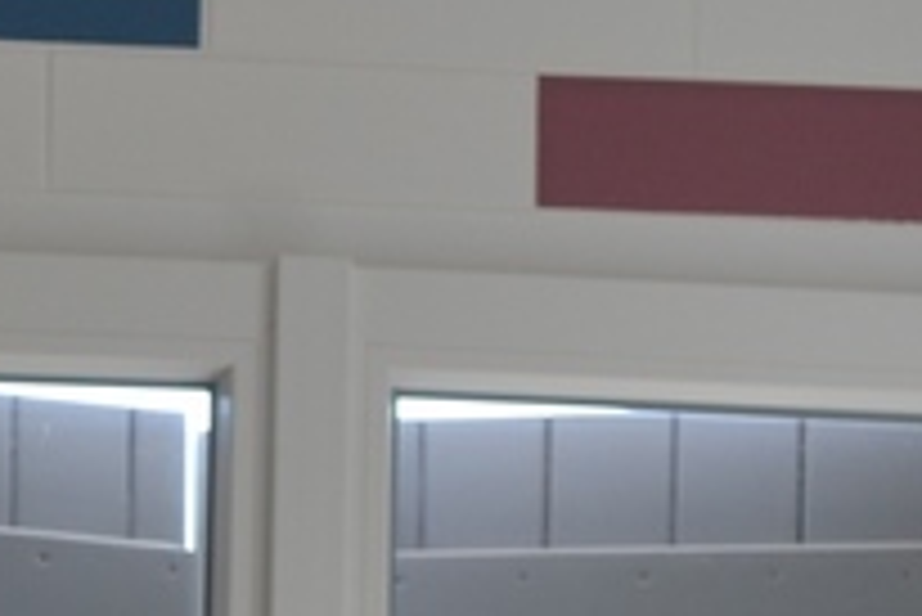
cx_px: -139
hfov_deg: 12.2
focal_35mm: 165
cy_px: 1450
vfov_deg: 7.8
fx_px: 4229
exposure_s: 1/125
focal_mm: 22
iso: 320
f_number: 5.6
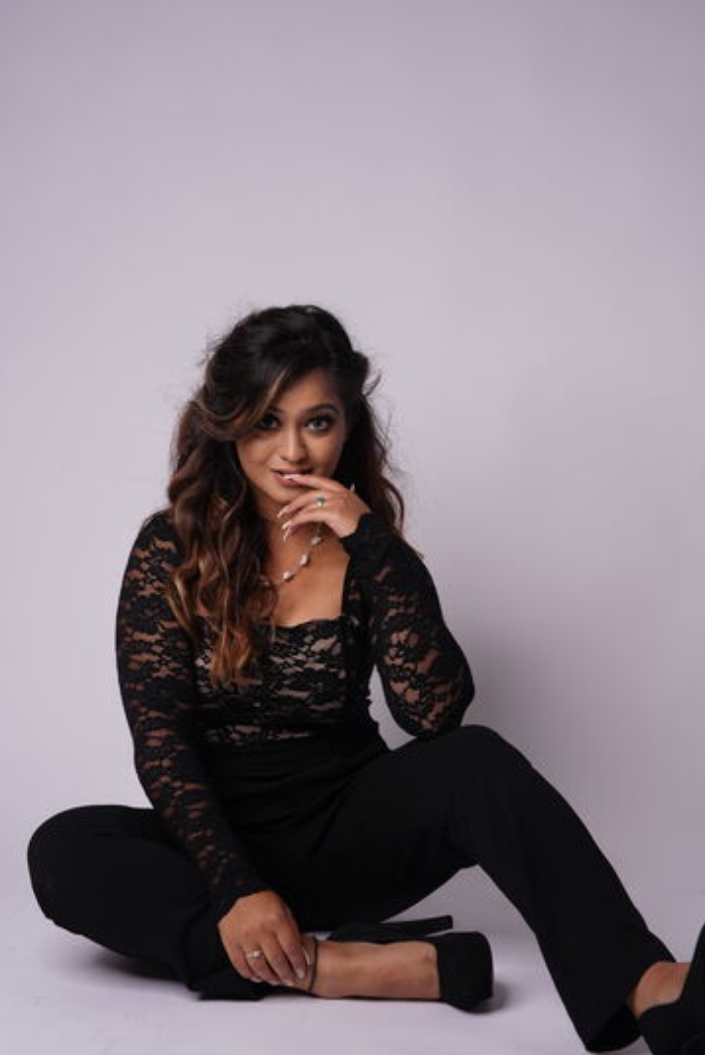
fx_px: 1731
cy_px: 561
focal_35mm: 59
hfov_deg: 23.0
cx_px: 380
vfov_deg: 33.9
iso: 64
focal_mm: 50
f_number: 5.6
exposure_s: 1/60
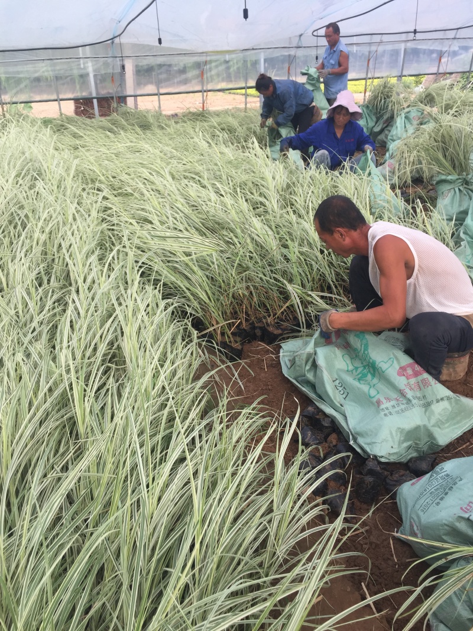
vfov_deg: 61.7
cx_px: 236
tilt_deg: -26.0
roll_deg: +3.9
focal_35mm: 29
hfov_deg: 48.2
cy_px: 316
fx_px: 528
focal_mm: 4.15
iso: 32
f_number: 2.2
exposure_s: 1/356
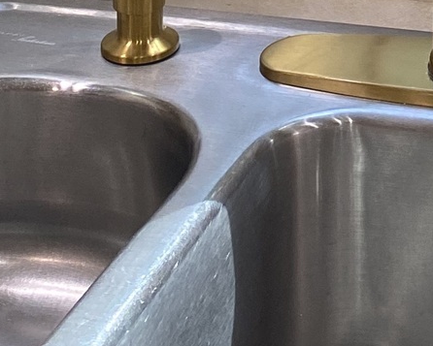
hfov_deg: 14.0
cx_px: 598
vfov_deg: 10.0
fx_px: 1679
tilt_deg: -5.9
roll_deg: +0.2
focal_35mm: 131
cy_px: -531
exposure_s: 1/120
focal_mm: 4.25
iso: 100
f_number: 1.8
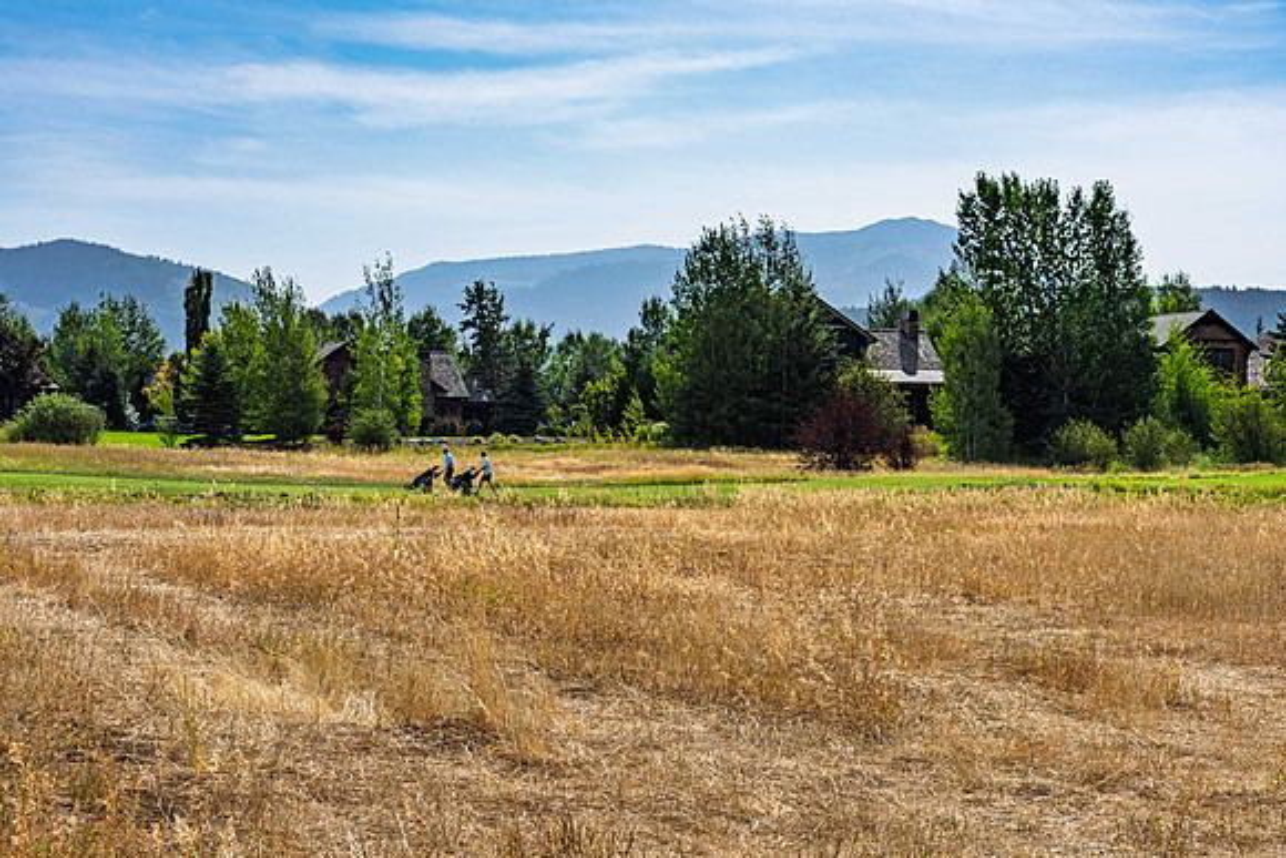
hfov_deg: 28.8
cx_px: 643
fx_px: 2501
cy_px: 429
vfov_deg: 19.5
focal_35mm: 70
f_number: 9
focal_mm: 70
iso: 200
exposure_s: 1/1600
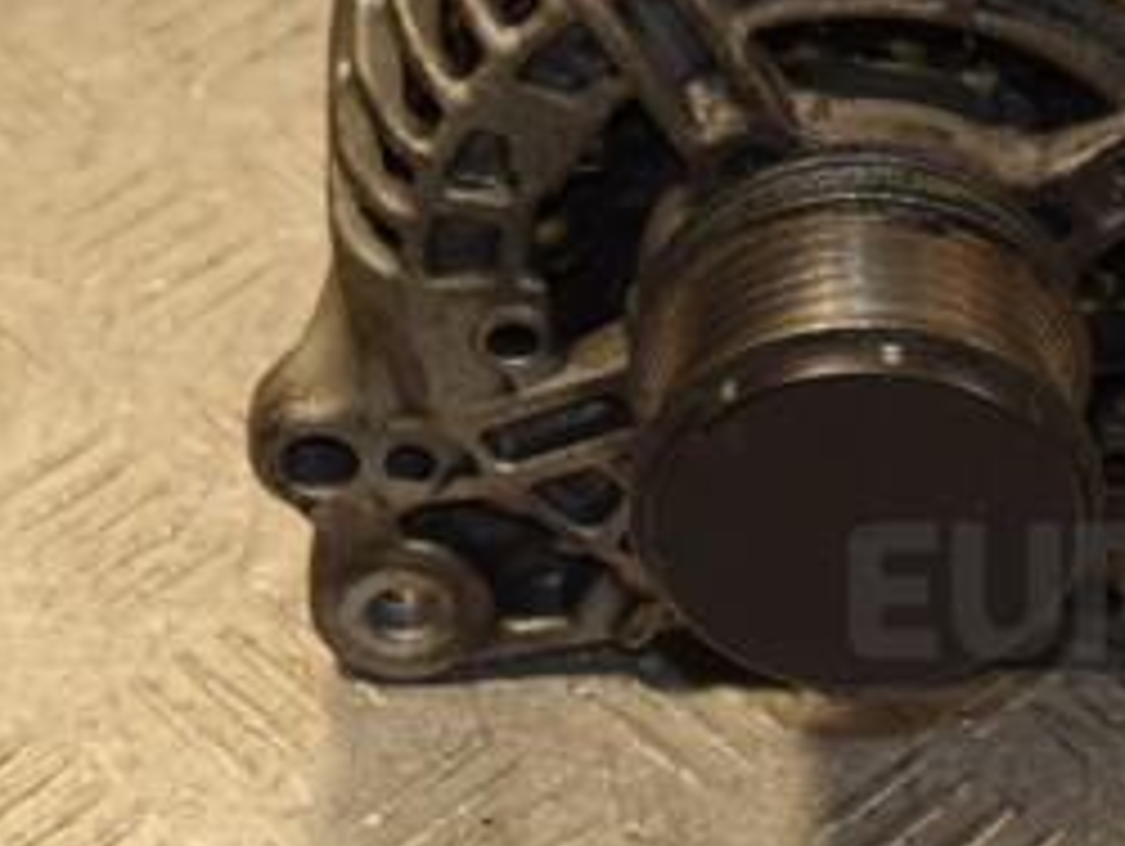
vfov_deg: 8.5
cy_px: -9
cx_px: 765
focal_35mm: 173
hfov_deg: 11.4
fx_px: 5628
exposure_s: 1/125
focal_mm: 50
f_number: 5
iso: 800
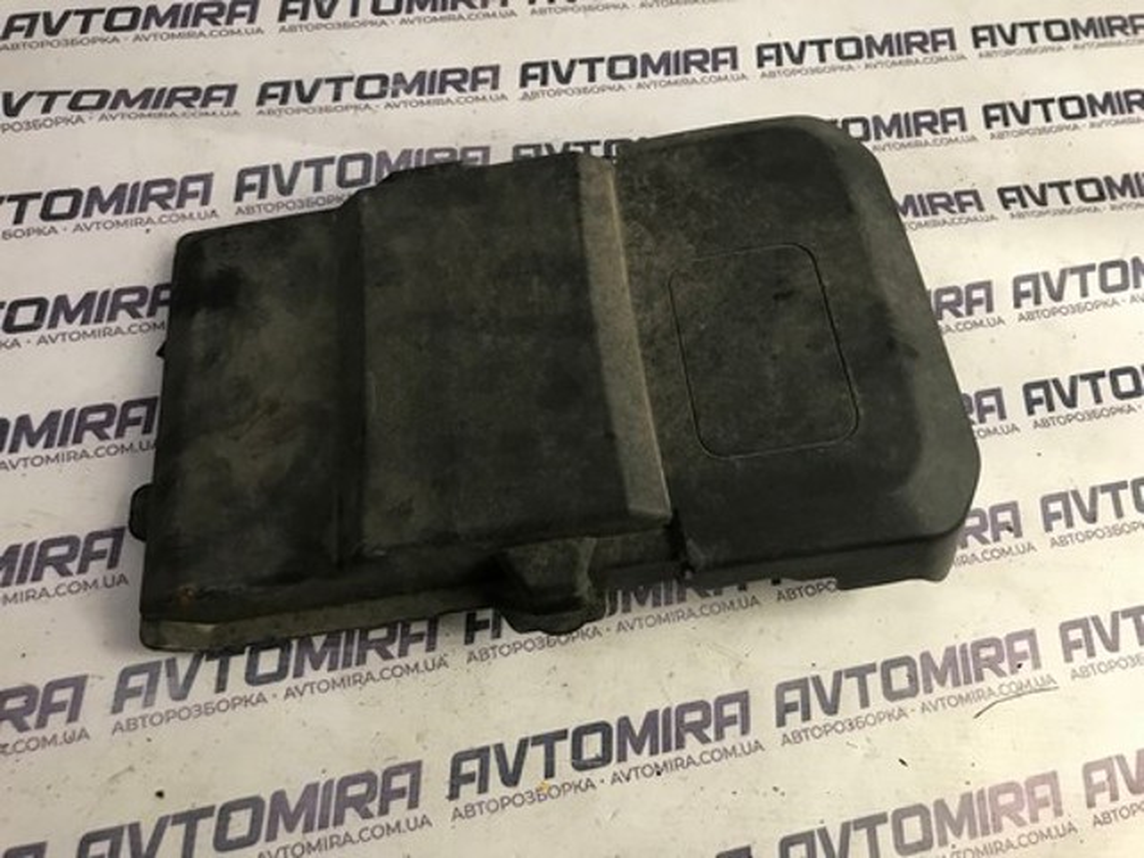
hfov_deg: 63.4
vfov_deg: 49.7
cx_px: 572
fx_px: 925
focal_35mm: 28
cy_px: 429
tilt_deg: -66.5
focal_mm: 3.99
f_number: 1.8
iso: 32
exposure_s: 1/25
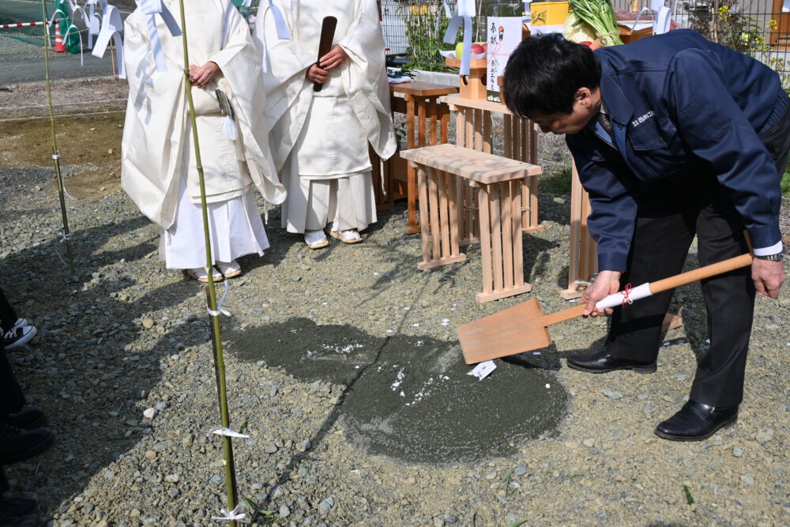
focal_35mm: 38
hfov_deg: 51.3
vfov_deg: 35.5
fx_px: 823
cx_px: 395
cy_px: 264
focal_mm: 25
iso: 100
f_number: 7.1
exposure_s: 1/400
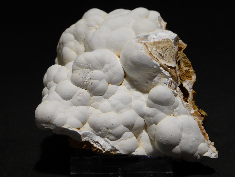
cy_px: 88
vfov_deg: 29.7
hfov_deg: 38.9
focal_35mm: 49
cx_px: 118
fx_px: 333
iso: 250
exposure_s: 1/60
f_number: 4.2
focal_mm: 8.5
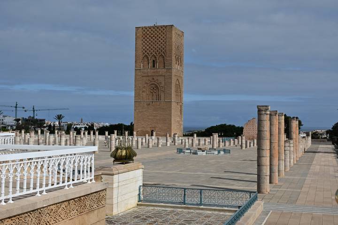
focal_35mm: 48
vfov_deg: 28.1
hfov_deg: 41.1
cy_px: 112
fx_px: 451
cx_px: 169
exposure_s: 1/640
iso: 100
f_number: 9
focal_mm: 32
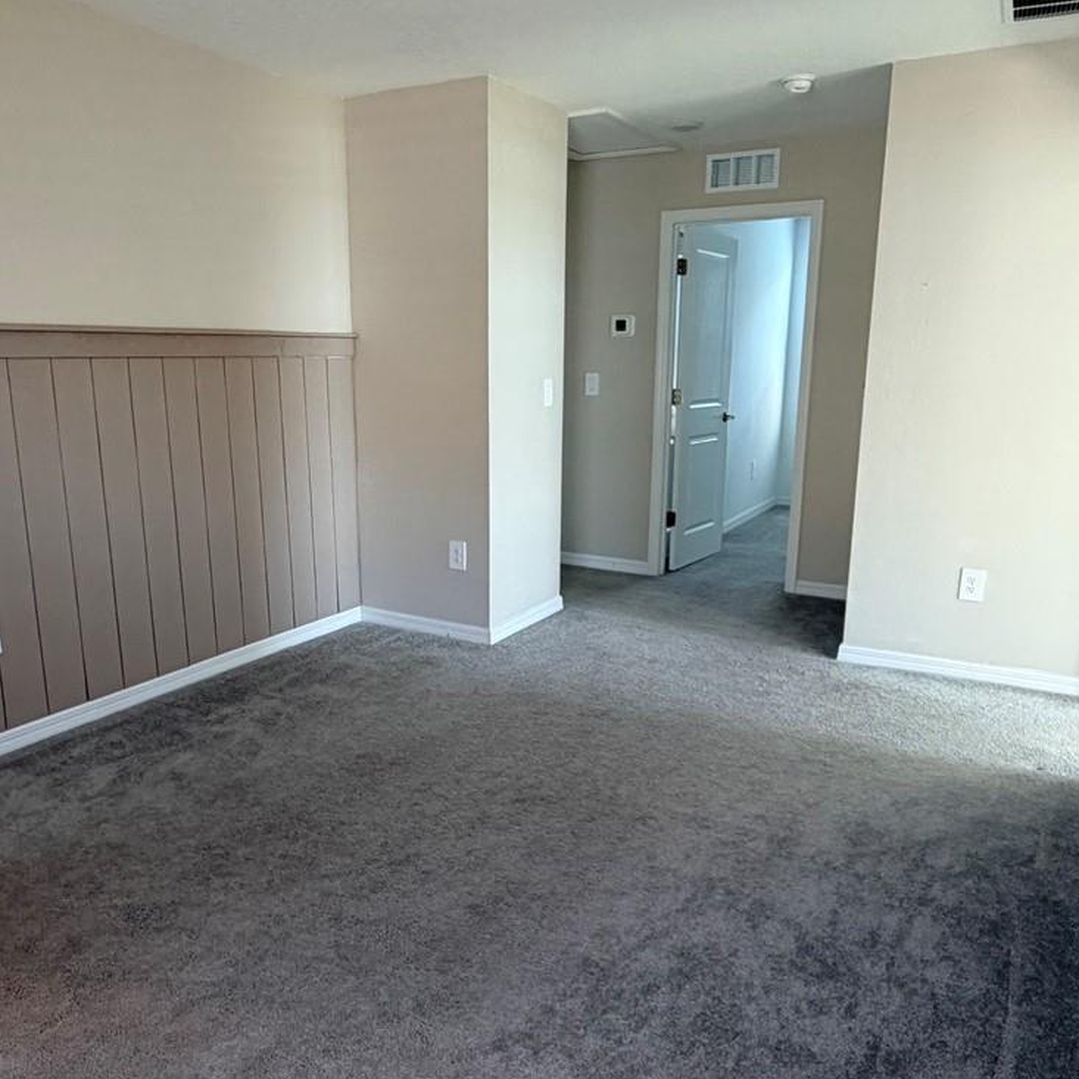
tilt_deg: -12.5
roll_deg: +0.1
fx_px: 952
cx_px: 518
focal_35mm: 27
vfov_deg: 59.0
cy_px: 576
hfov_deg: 59.1
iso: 200
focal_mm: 2.22
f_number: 2.2
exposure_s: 1/60
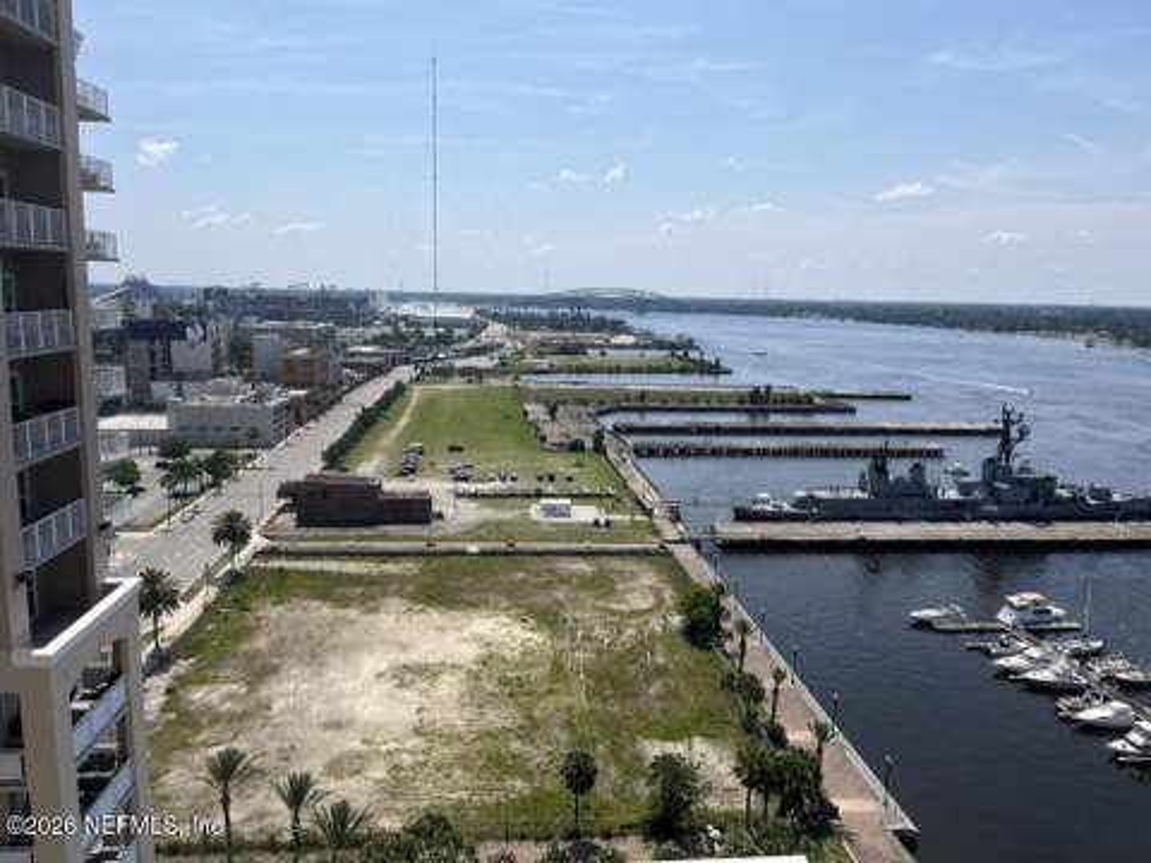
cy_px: 432
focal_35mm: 26
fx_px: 865
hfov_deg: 67.3
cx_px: 576
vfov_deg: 53.1
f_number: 1.6
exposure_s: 1/5556
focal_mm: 5.1
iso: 50
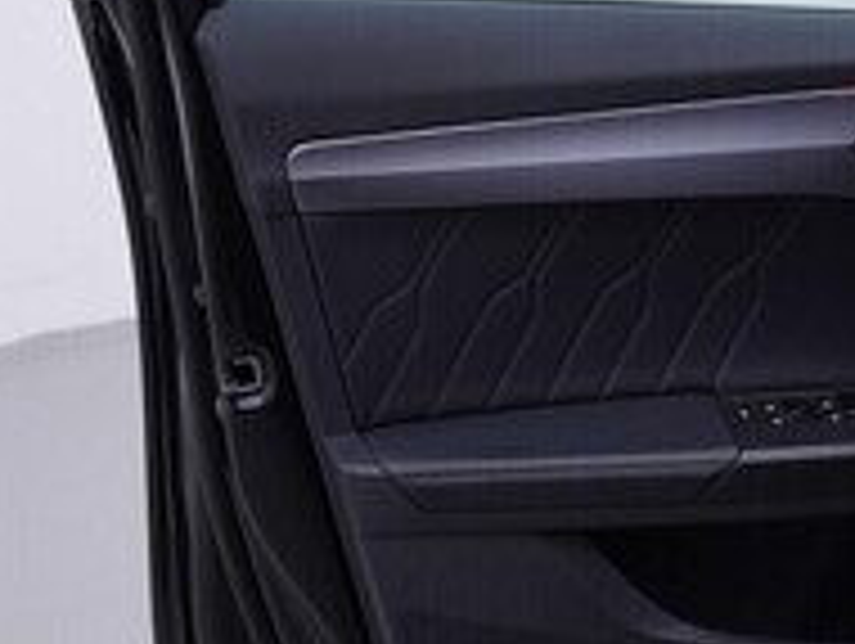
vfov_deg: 14.8
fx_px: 2473
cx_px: 639
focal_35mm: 100
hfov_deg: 19.5
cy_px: 182
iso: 125
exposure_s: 1/60
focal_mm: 24
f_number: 4
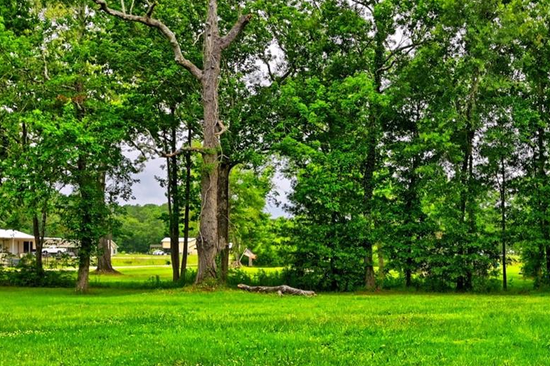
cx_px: 465
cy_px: 263
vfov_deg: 25.2
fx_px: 809
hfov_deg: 35.9
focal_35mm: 53
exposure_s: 1/500
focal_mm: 20
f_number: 8
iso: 400
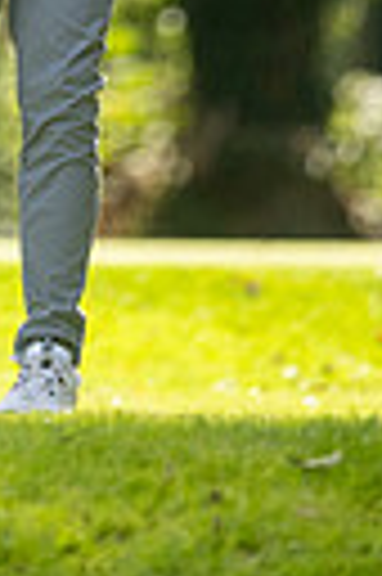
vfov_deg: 1.3
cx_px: -254
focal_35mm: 1578
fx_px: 25183
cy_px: -374
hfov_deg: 0.9
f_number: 4
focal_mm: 300
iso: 400
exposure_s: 1/1000
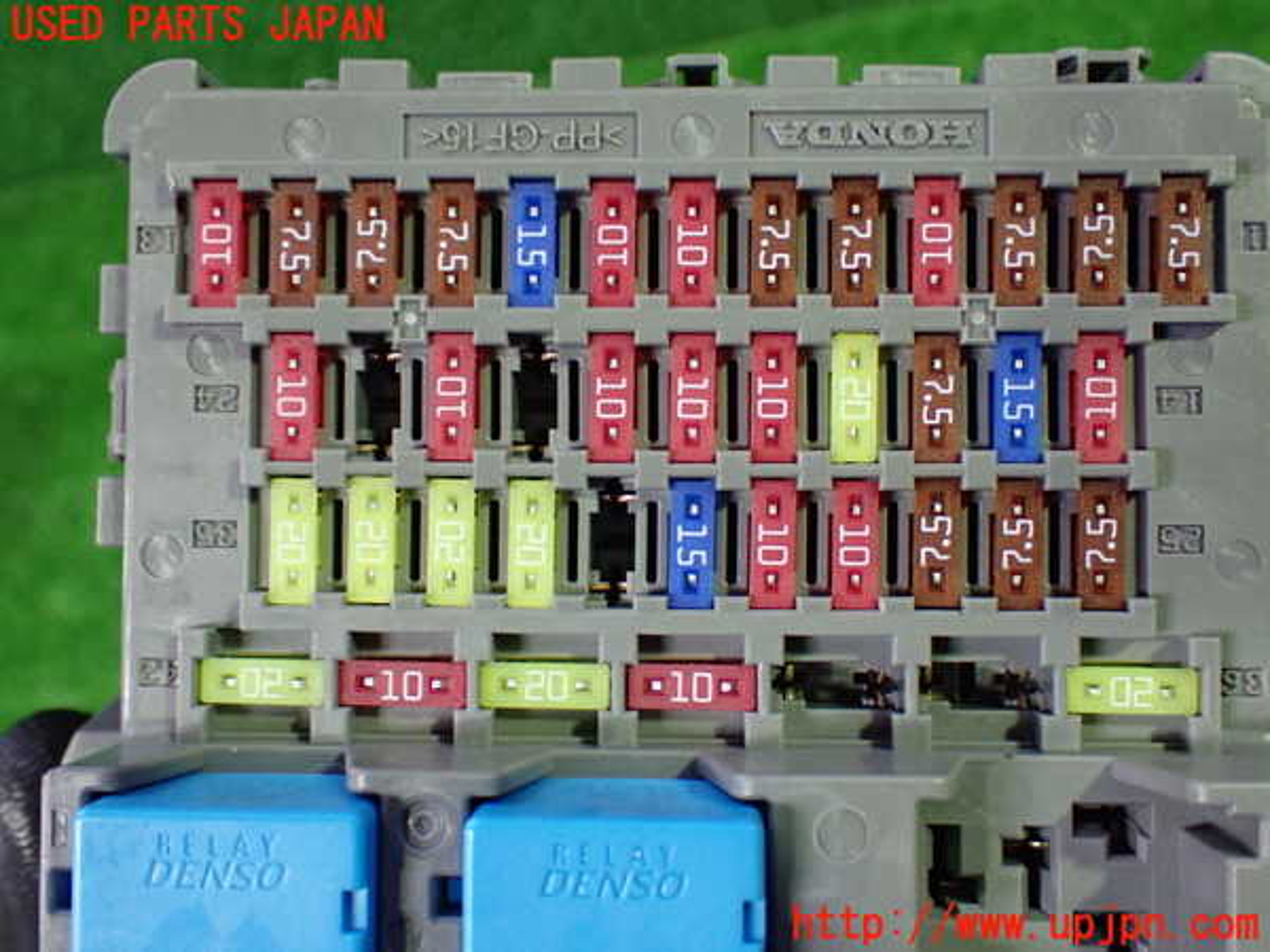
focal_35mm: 41
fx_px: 1504
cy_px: 476
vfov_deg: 35.1
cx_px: 635
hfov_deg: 45.8
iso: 800
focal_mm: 7.31
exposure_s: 1/50
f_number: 2.8
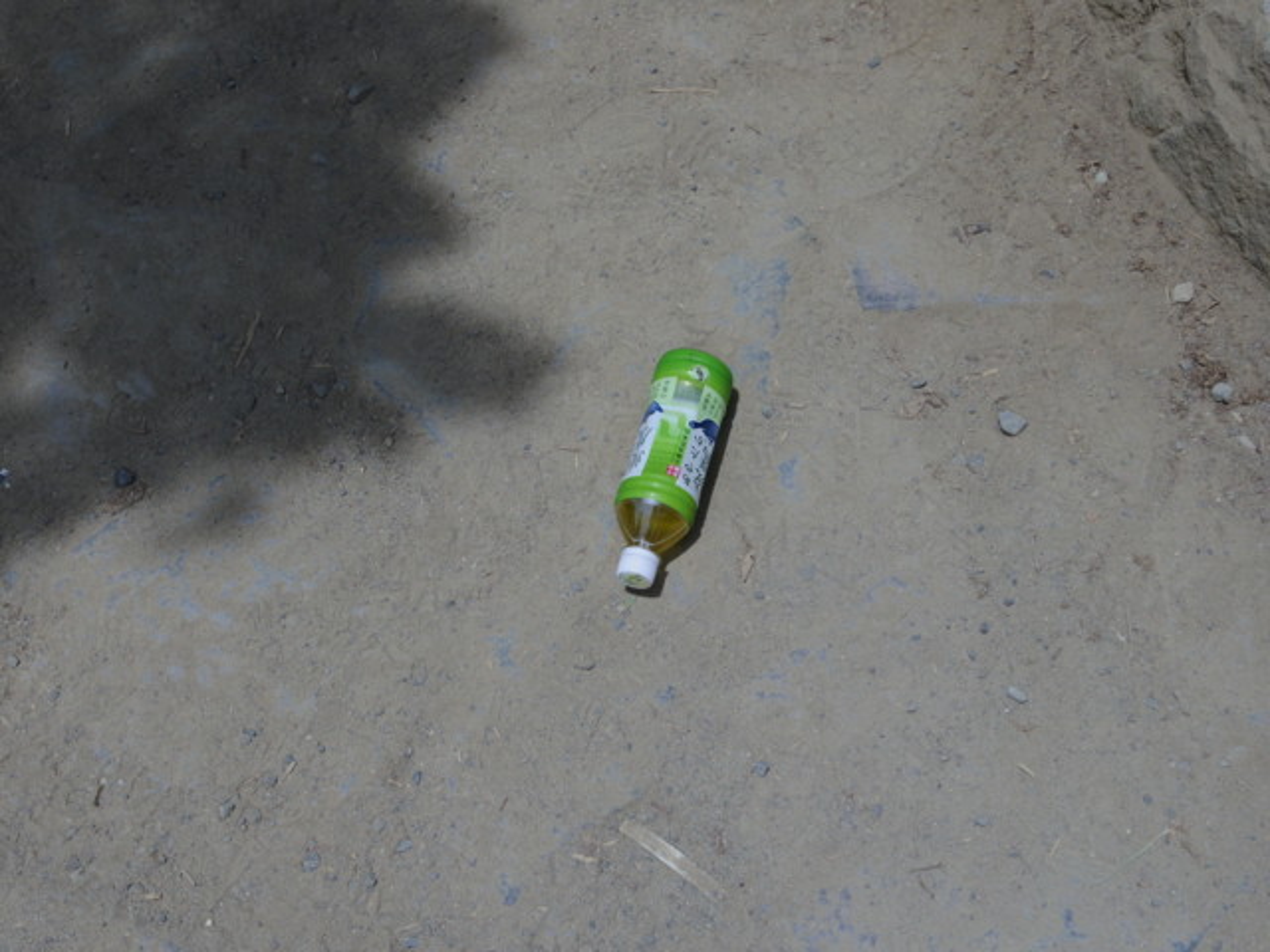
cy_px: 476
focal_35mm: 47
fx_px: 1724
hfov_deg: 40.4
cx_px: 635
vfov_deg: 30.9
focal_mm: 8.5
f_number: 5
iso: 125
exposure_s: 1/1250
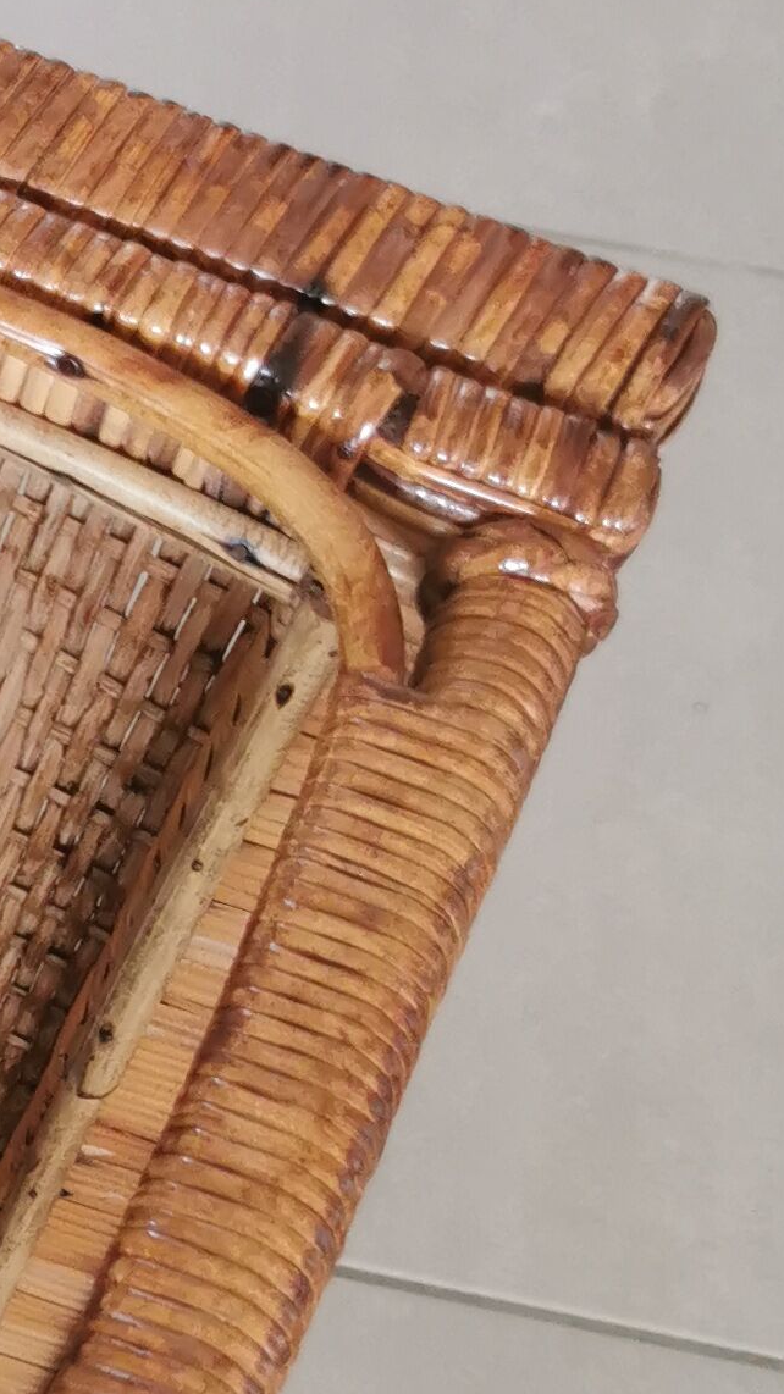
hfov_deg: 11.4
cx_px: -873
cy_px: 945
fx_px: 3476
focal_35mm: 94
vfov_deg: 22.6
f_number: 1.6
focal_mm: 5.56
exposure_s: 1/100
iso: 160
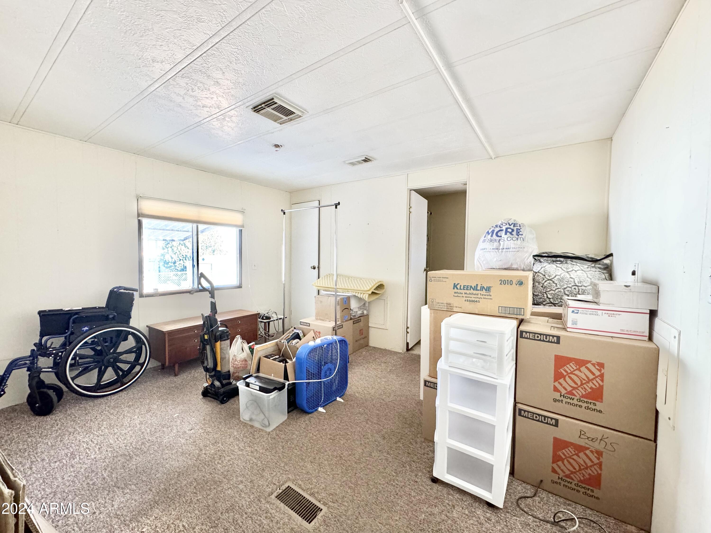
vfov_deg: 85.7
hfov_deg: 102.1
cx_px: 356
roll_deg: -0.5
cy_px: 266
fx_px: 288
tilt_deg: -2.5
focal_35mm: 14
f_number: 2.2
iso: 320
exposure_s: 1/120
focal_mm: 2.22
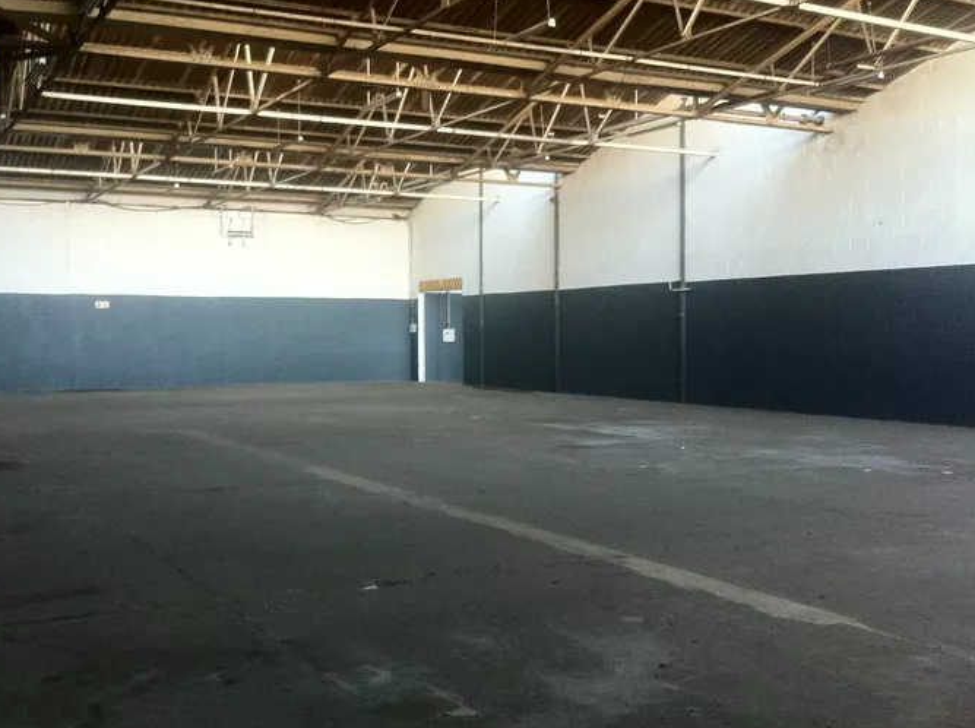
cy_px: 360
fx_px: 1181
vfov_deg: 34.3
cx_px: 403
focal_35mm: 42
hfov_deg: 44.7
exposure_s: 1/15
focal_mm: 3.85
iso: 125
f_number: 2.8
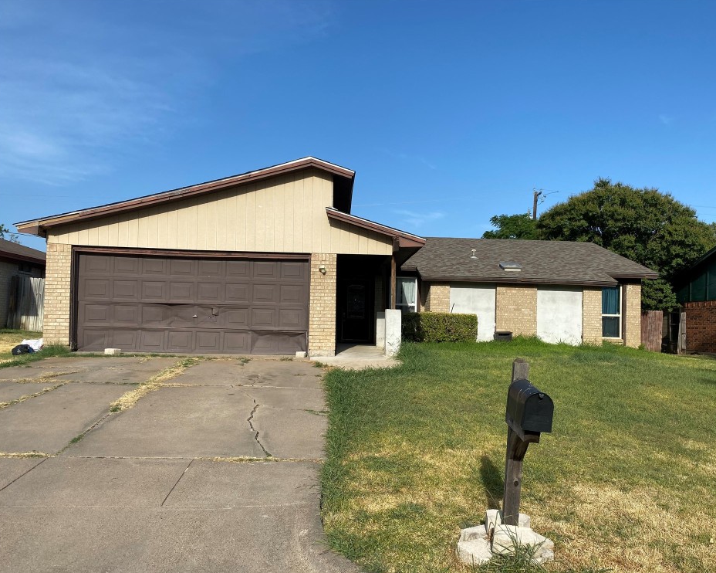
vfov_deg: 51.5
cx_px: 390
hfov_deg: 62.1
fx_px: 593
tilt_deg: +1.6
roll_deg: -1.7
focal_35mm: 28
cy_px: 293
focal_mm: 4.25
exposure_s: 1/2688
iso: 32
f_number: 1.8
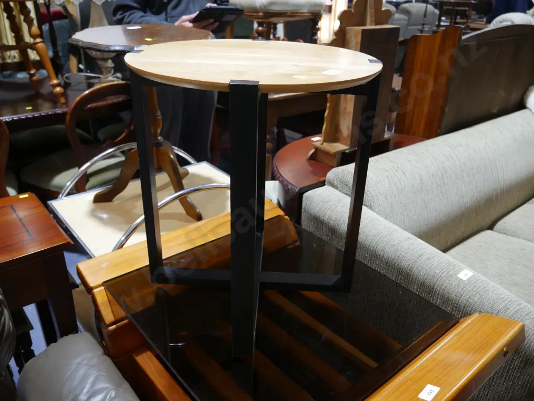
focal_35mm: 28
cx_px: 267
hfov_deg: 63.4
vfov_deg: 49.8
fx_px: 432
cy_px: 200
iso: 400
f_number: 3.5
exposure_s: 1/60
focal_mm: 14
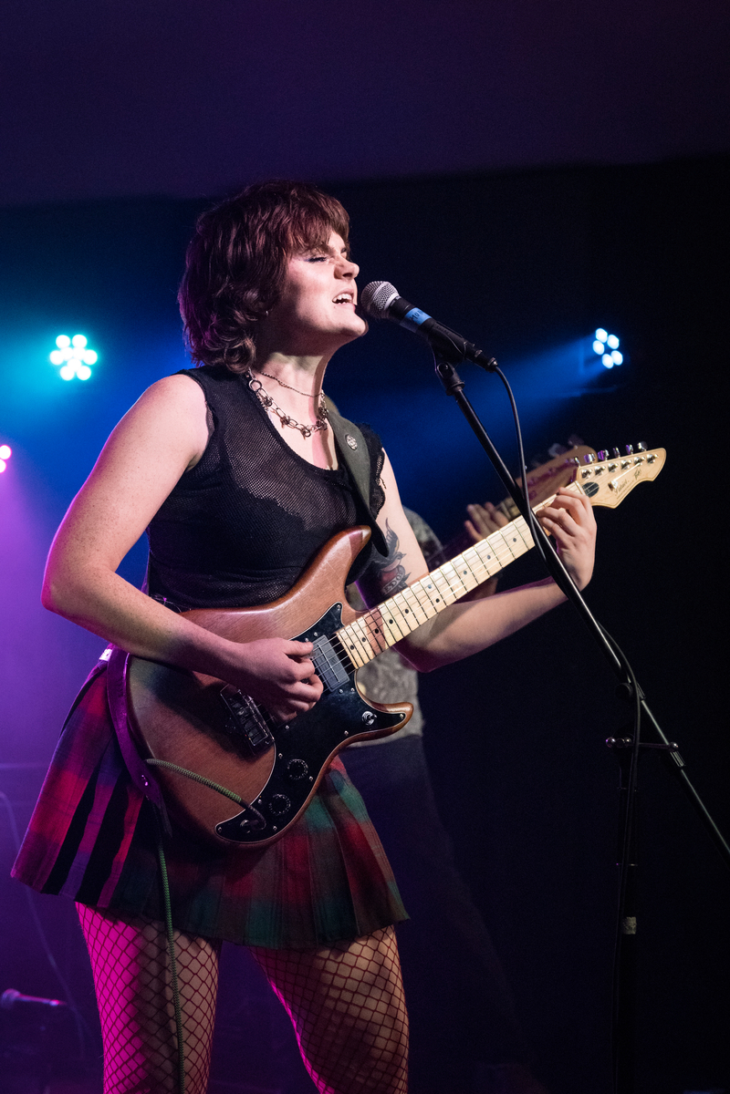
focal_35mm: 58
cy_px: 547
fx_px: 1764
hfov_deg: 23.4
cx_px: 365
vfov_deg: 34.5
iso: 8000
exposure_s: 1/200
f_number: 2.8
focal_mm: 39.2
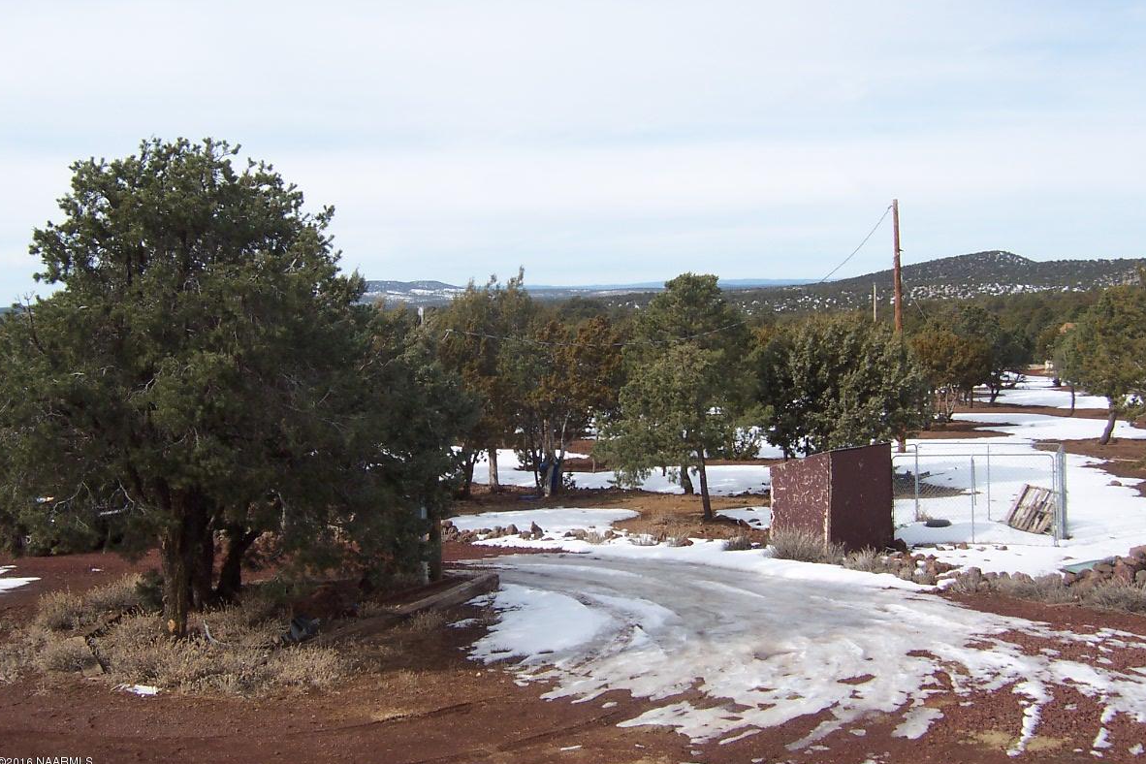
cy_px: 357
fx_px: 1210
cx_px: 573
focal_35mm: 38
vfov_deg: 35.0
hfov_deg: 50.7
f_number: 4
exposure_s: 1/500
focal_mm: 5.6
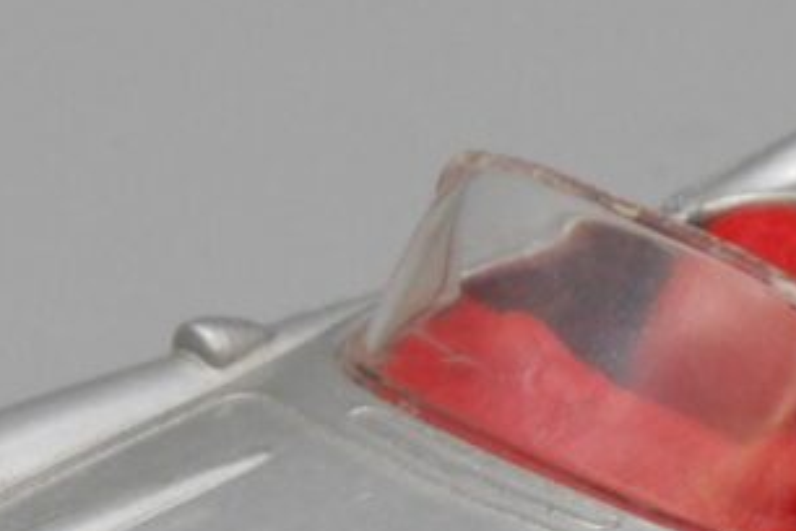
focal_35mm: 365
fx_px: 8070
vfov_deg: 3.8
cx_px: 700
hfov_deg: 5.6
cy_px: 570
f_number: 5.1
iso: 250
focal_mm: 18.8
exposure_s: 1/250
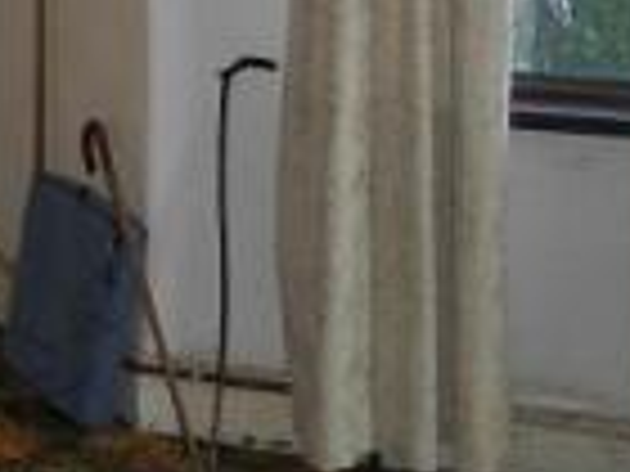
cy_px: -321
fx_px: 2129
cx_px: -160
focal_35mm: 117
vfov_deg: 11.9
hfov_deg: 16.1
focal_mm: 14
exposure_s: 1/60
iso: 250
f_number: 3.5
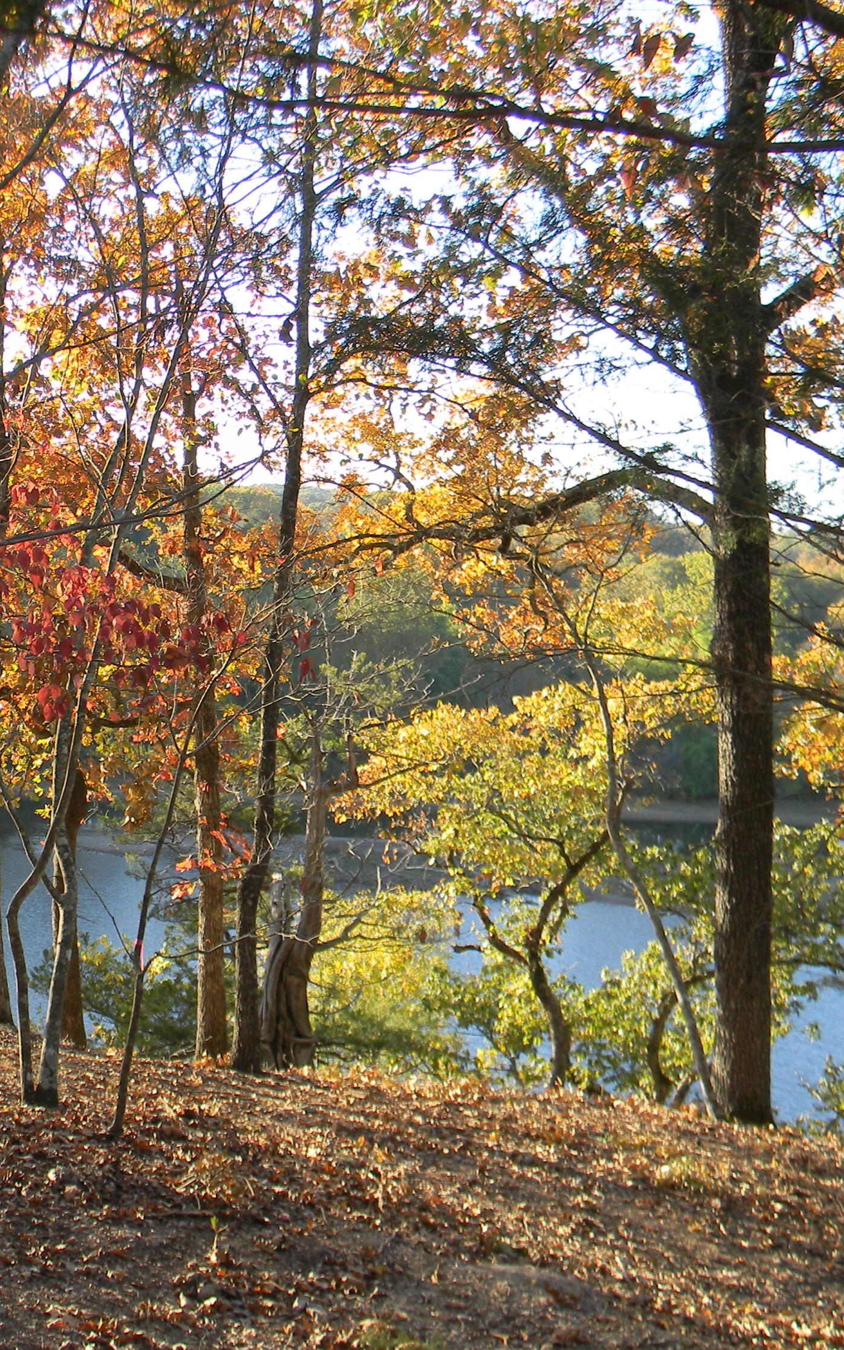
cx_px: 8
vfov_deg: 39.6
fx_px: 1877
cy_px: 676
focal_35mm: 51
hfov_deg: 24.3
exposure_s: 1/103
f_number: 3.7
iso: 80
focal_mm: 6.4
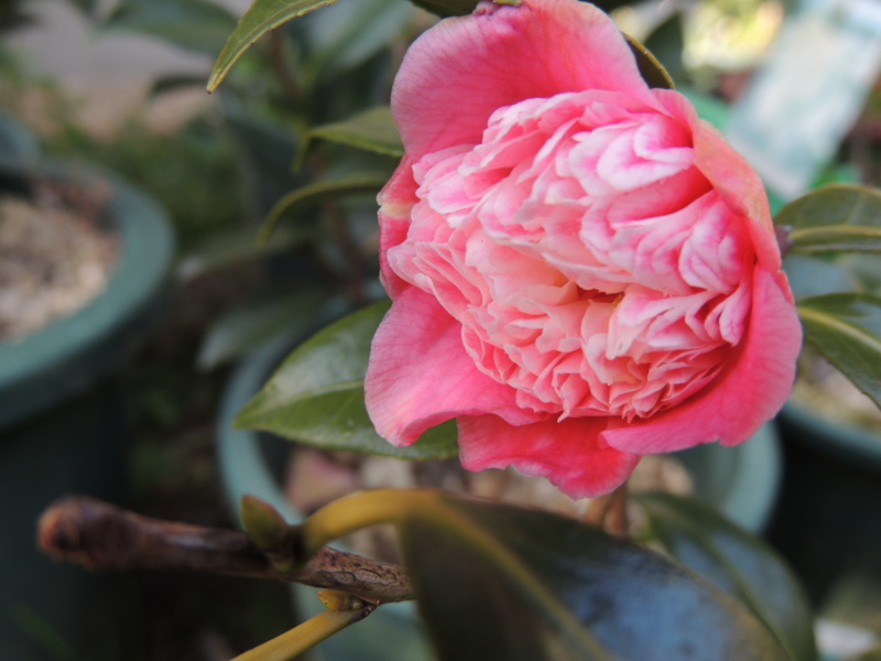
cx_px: 440
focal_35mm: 40
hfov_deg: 46.8
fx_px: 1018
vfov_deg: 36.0
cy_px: 330
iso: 100
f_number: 3.3
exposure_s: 1/80
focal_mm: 7.1
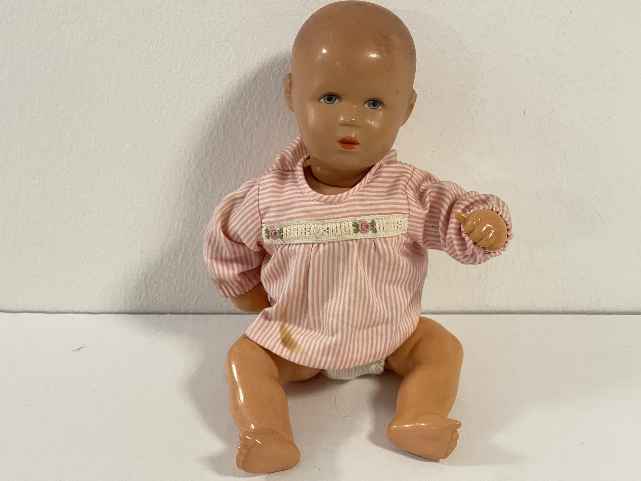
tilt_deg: -26.0
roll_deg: +0.4
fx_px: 1185
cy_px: 240
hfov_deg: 30.3
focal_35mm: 64
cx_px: 320
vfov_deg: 22.9
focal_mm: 7.5
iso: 160
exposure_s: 1/50
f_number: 2.2
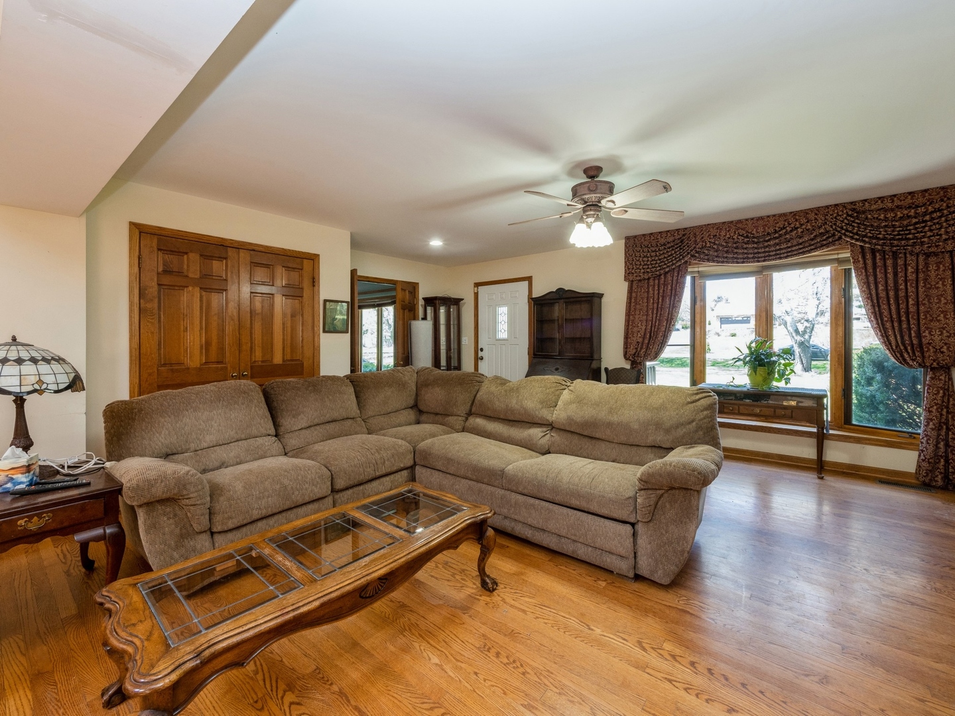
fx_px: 386
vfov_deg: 85.7
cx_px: 478
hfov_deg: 102.1
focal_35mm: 14
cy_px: 358
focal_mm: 7
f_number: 8
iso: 400
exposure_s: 1/8
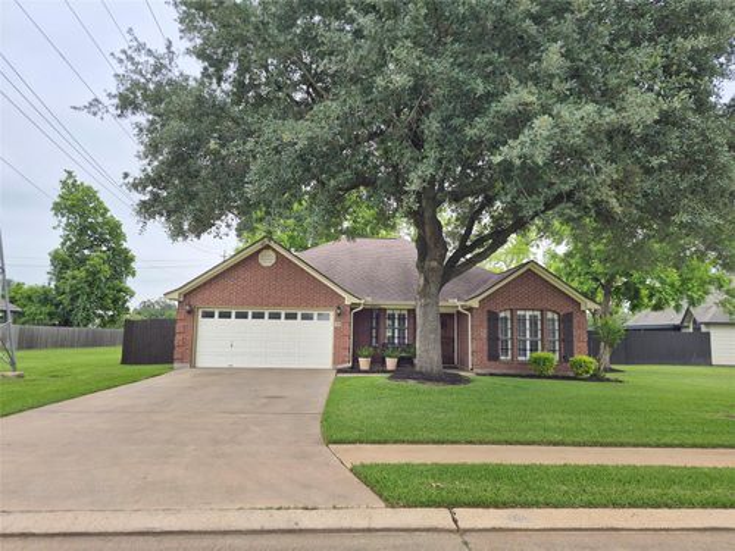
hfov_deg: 73.9
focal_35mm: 23
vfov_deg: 58.9
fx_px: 488
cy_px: 276
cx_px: 368
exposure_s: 1/2232
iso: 80
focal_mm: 5.4
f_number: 1.8
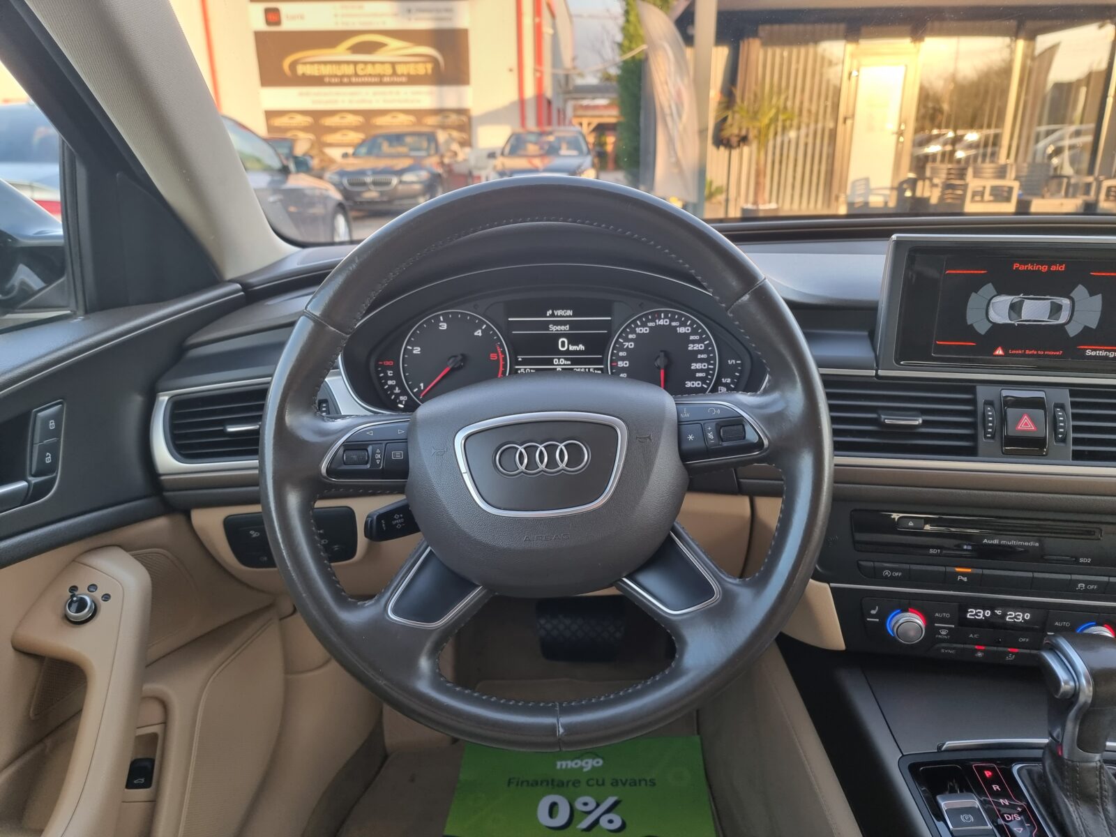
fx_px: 774
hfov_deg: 71.6
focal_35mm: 24
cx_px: 558
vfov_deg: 56.8
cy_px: 418
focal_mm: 6.7
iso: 80
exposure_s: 1/100
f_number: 1.8
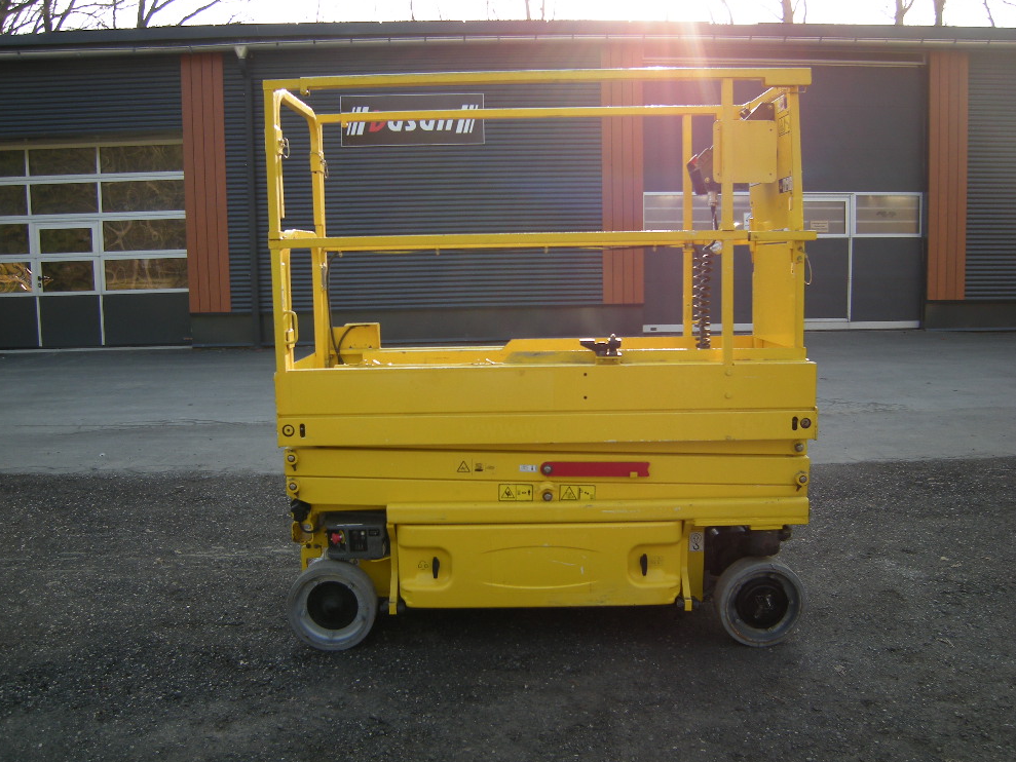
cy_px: 373
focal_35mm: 29
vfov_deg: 48.2
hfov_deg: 61.6
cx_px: 497
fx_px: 851
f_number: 2.8
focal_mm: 4.7
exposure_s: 1/238
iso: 64
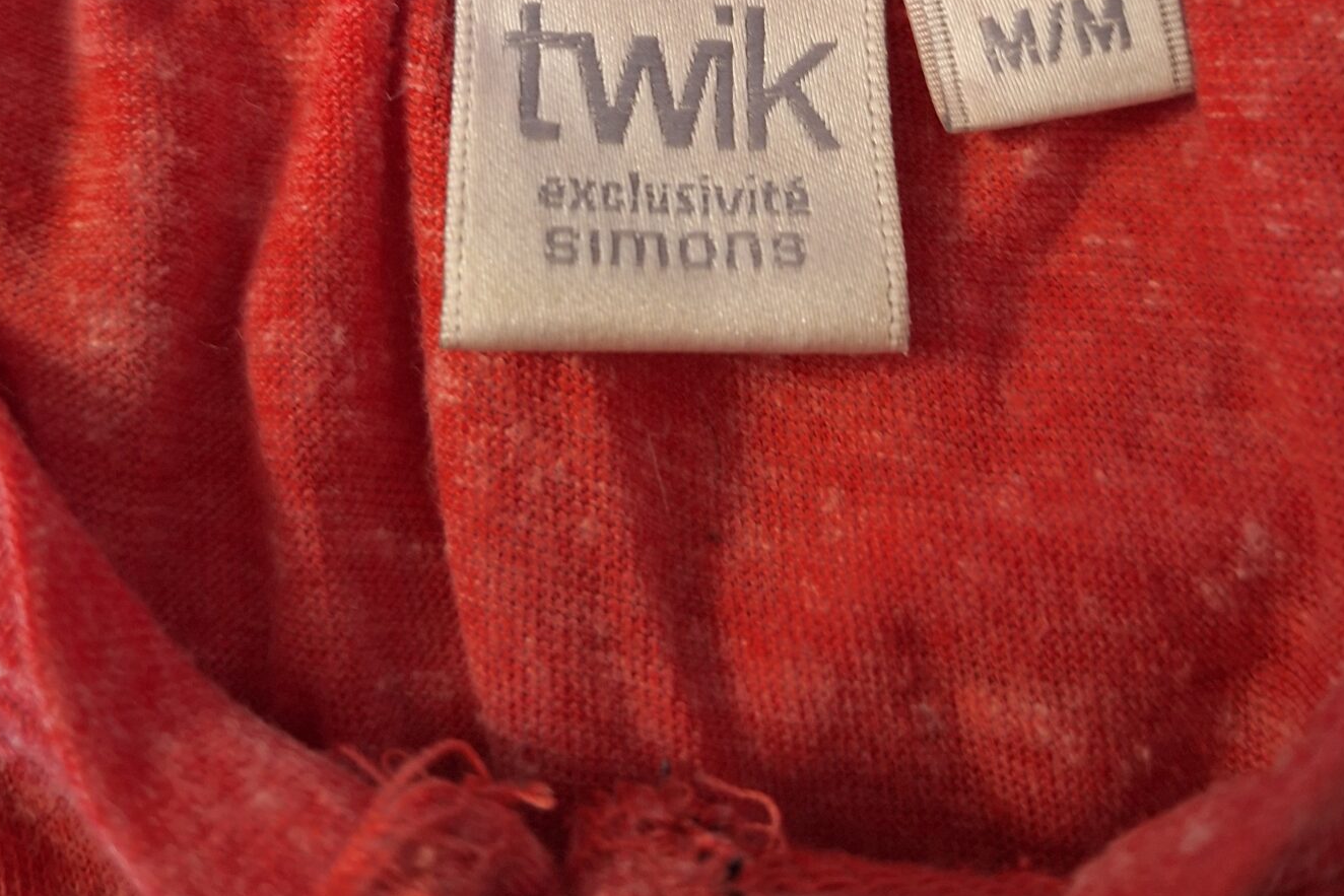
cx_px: 698
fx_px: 1381
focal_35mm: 37
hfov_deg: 51.9
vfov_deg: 33.4
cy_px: 40
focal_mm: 5.54
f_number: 1.8
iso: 320
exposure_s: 1/30
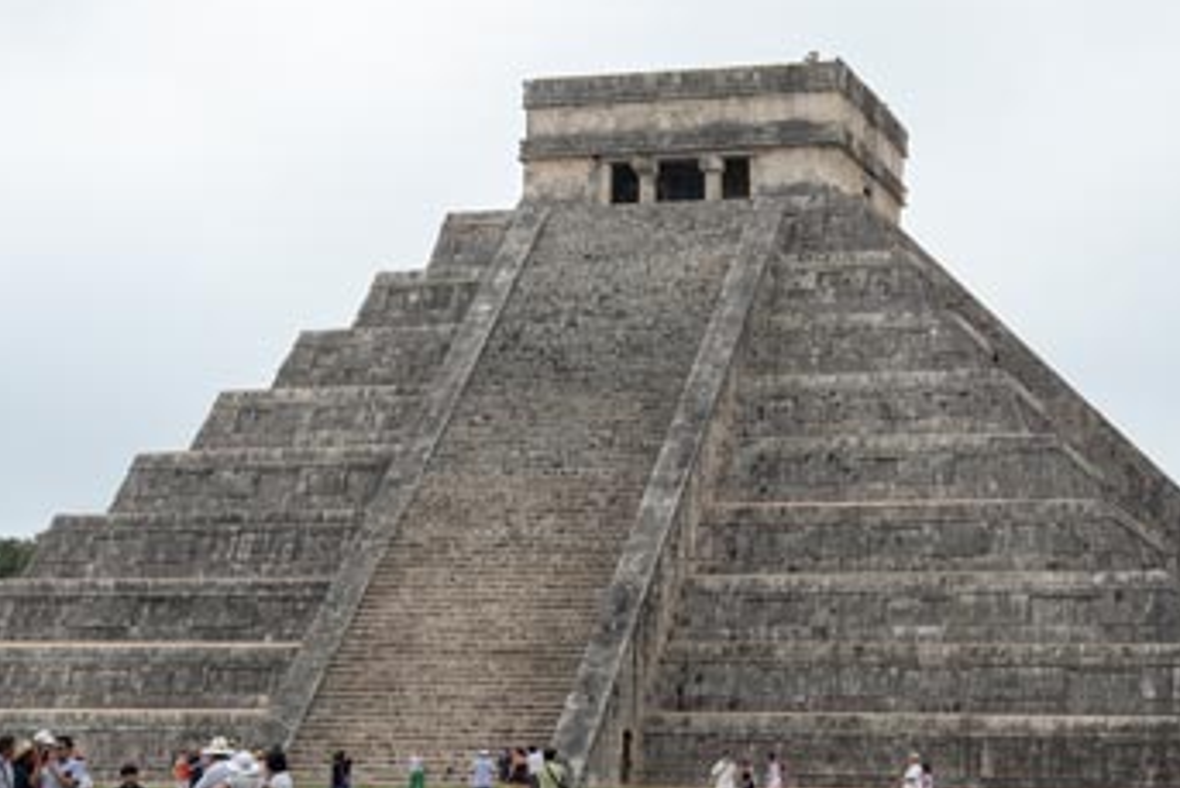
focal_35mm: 77
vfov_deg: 17.7
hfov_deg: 26.3
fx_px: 2525
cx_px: 685
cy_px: 447
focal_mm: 44
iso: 250
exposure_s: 1/3200
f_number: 2.8
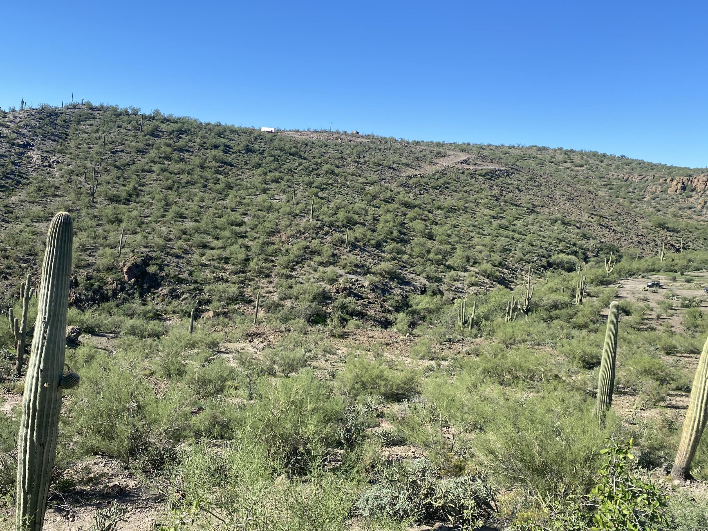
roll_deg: -4.4
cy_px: 228
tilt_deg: -4.8
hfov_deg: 58.0
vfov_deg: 45.3
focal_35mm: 31
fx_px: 634
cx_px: 294
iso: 32
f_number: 1.8
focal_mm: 4.25
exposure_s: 1/2315
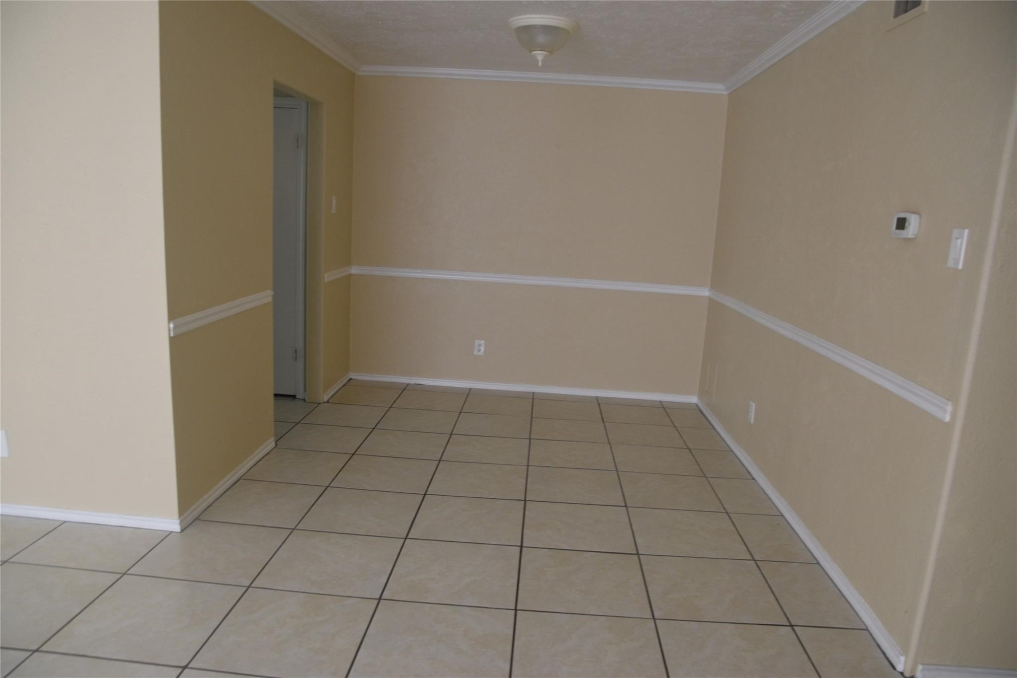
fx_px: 678
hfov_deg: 73.7
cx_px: 508
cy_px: 339
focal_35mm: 24
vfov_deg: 53.1
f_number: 4.5
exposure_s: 1/80
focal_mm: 16
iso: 400
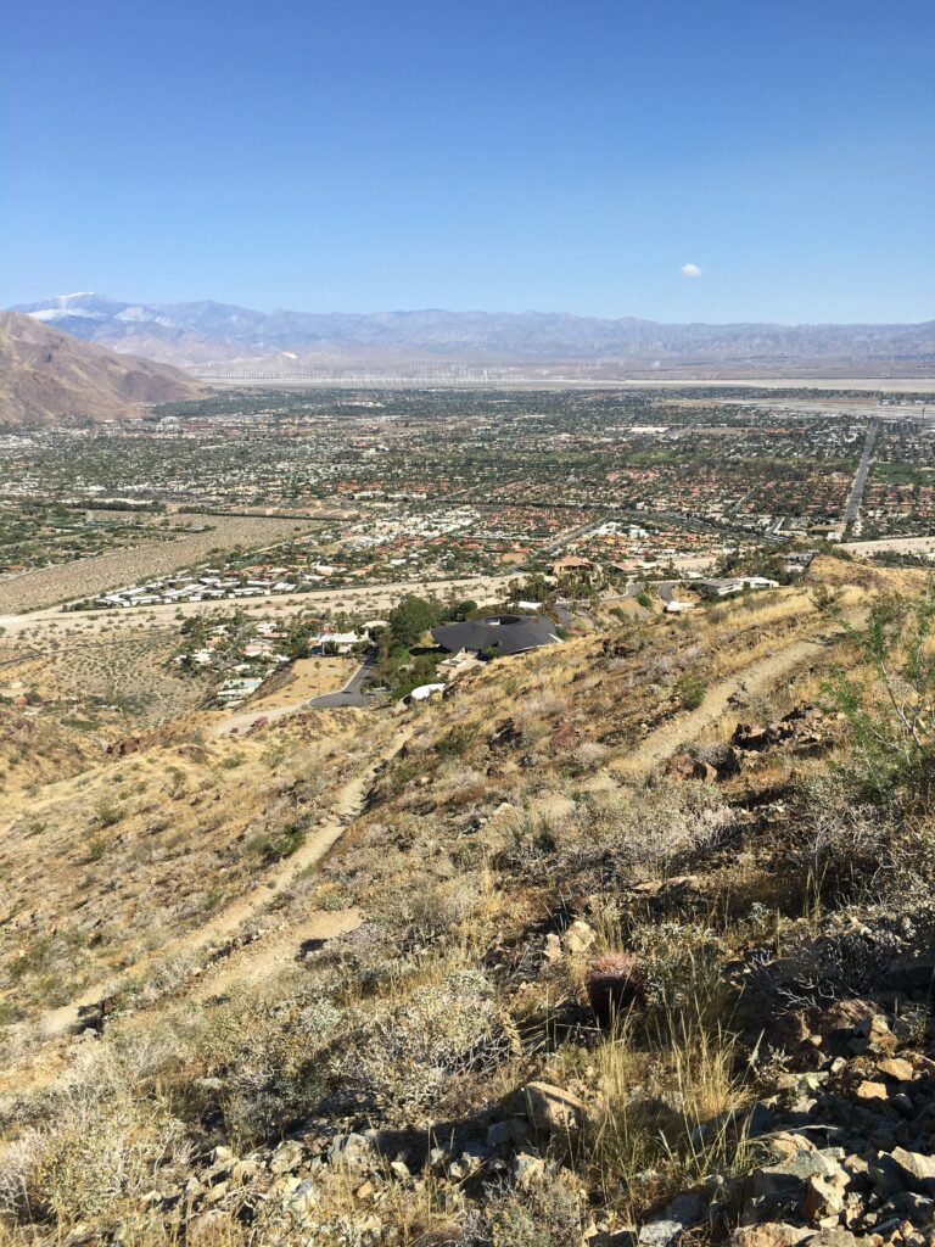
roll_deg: +3.2
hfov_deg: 48.2
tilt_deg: -13.3
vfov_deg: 61.7
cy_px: 624
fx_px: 1044
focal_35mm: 29
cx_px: 468
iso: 25
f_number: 2.2
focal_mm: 4.15
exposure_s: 1/1832
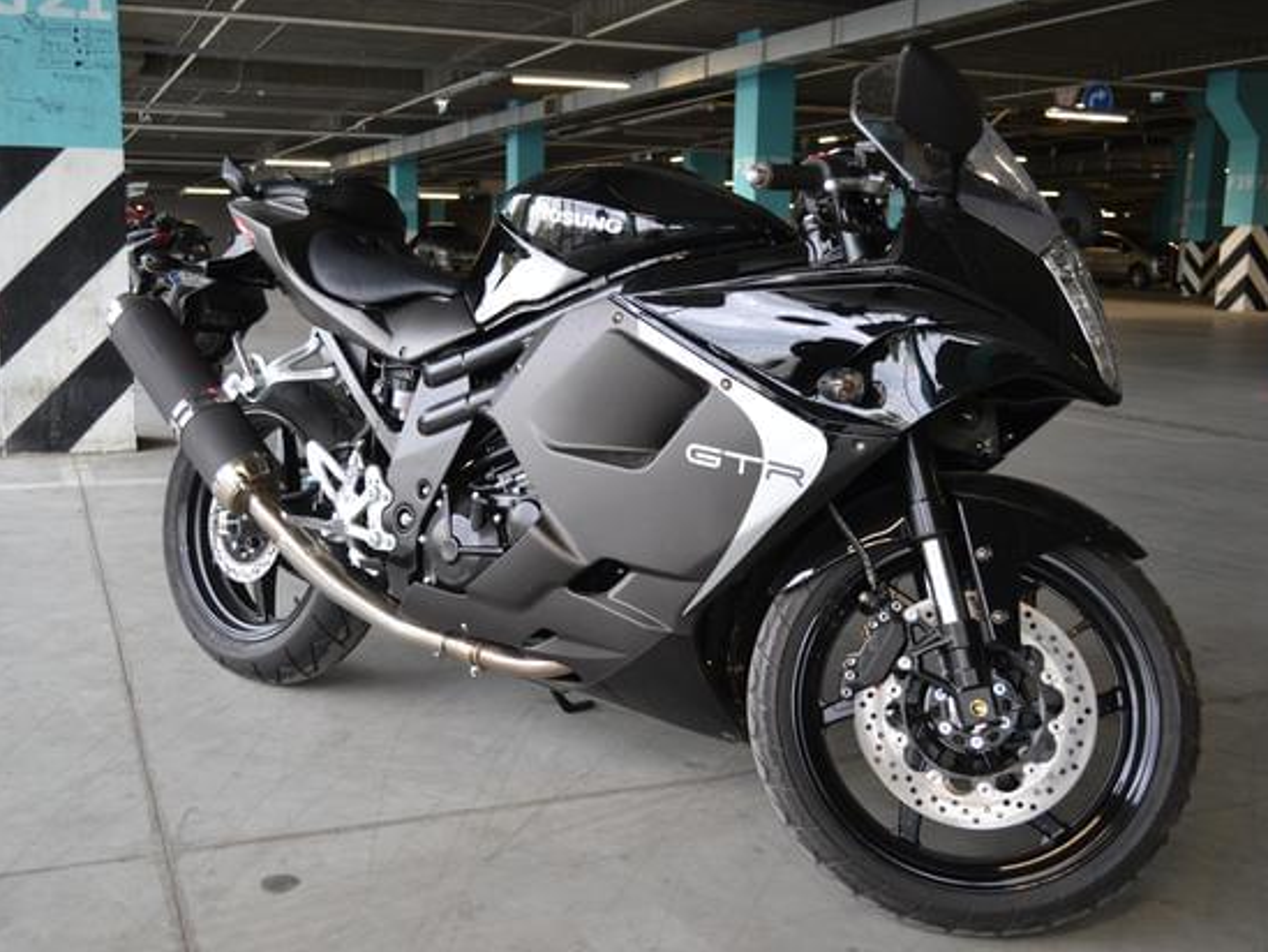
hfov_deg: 51.3
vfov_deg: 39.7
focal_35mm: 36
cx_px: 567
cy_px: 475
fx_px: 1319
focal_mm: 22
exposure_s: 1/50
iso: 400
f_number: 3.8
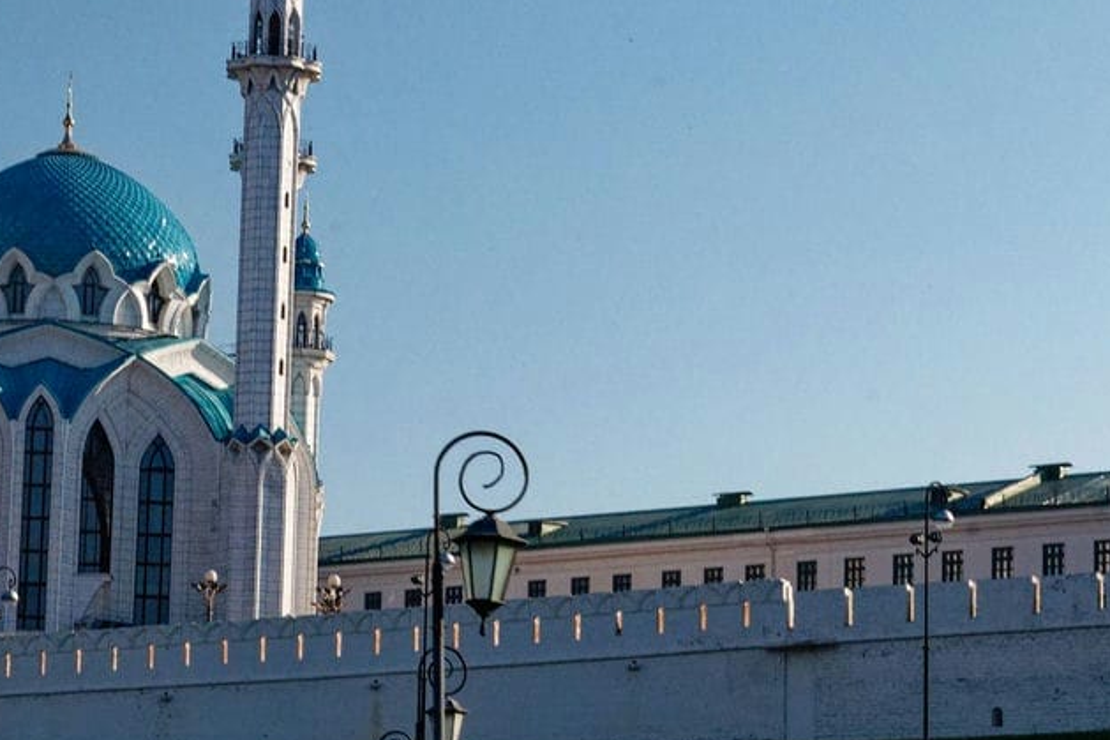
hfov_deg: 14.3
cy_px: 248
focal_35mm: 143
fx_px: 4408
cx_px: 291
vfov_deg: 9.6
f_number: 13
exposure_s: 1/250
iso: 800
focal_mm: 60
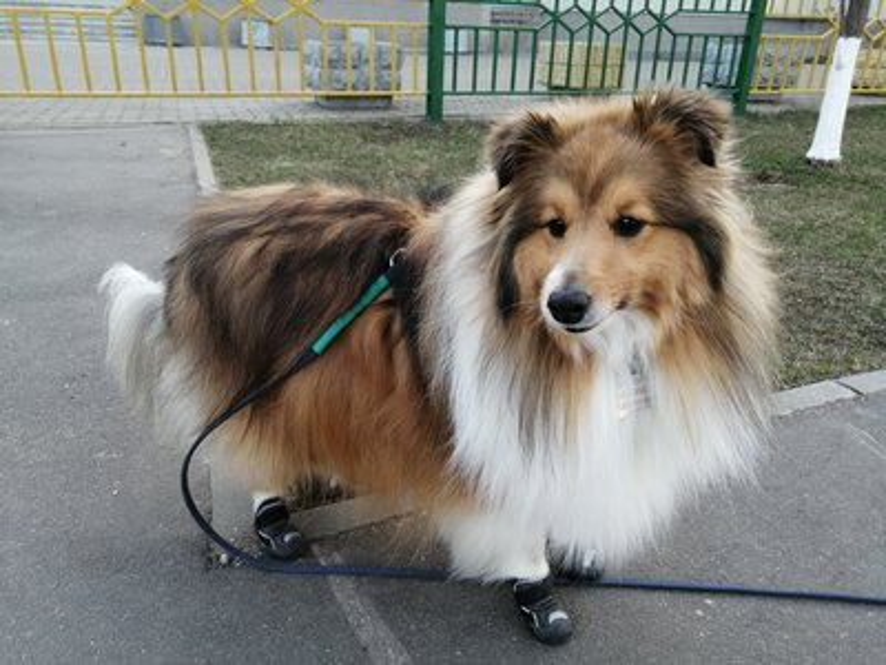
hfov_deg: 65.3
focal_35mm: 27
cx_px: 443
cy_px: 332
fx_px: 691
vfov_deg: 51.4
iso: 100
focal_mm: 3.88
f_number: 1.8
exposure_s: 1/100
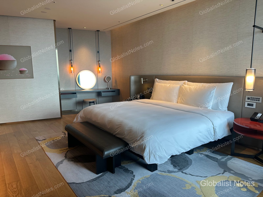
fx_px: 182
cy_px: 98
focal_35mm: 24
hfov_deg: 71.6
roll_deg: +0.5
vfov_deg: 56.8
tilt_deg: -8.5
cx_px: 132
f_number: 1.78
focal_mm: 6.86
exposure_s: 1/123
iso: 80
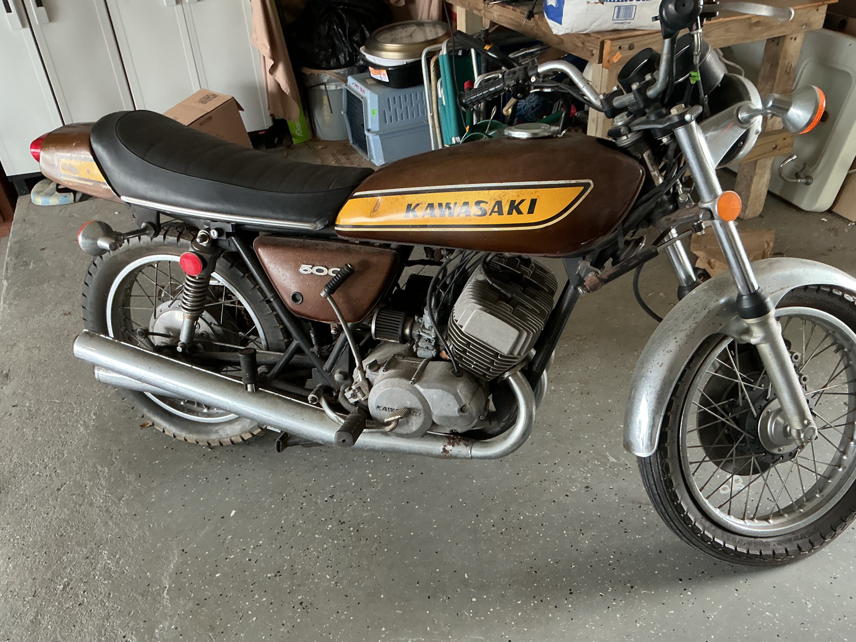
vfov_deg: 48.2
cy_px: 321
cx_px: 428
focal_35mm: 29
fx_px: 717
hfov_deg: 61.7
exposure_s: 1/60
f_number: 1.8
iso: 125
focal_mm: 3
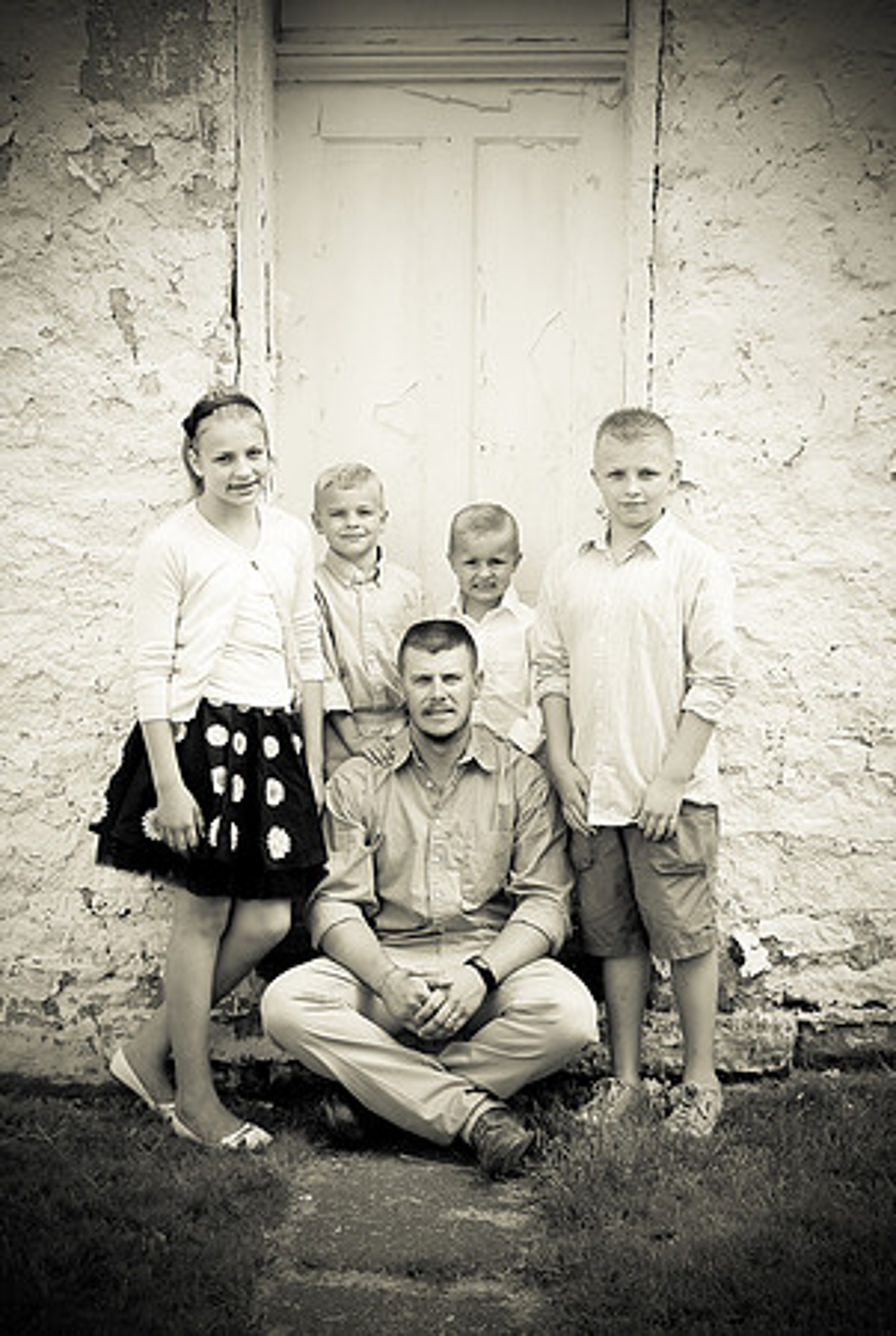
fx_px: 2564
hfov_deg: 19.8
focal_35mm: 69
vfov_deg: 29.2
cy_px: 668
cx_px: 448
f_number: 4.5
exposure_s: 1/350
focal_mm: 46
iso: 200
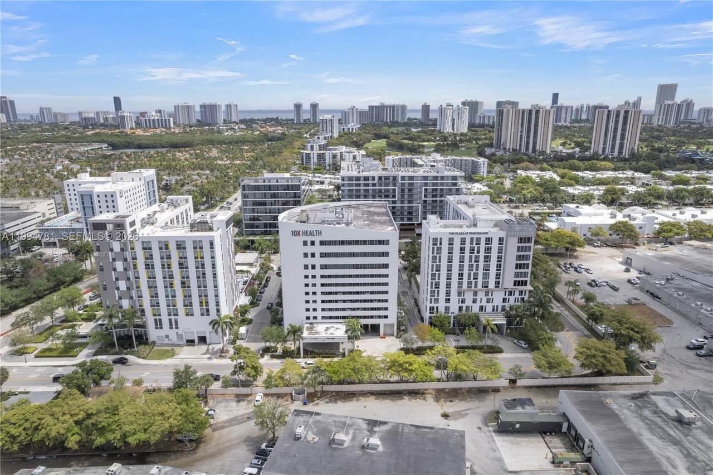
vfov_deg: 57.2
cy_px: 238
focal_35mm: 22
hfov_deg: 78.6
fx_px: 435
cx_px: 356
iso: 120
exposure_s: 1/4000
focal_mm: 8.38
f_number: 2.8
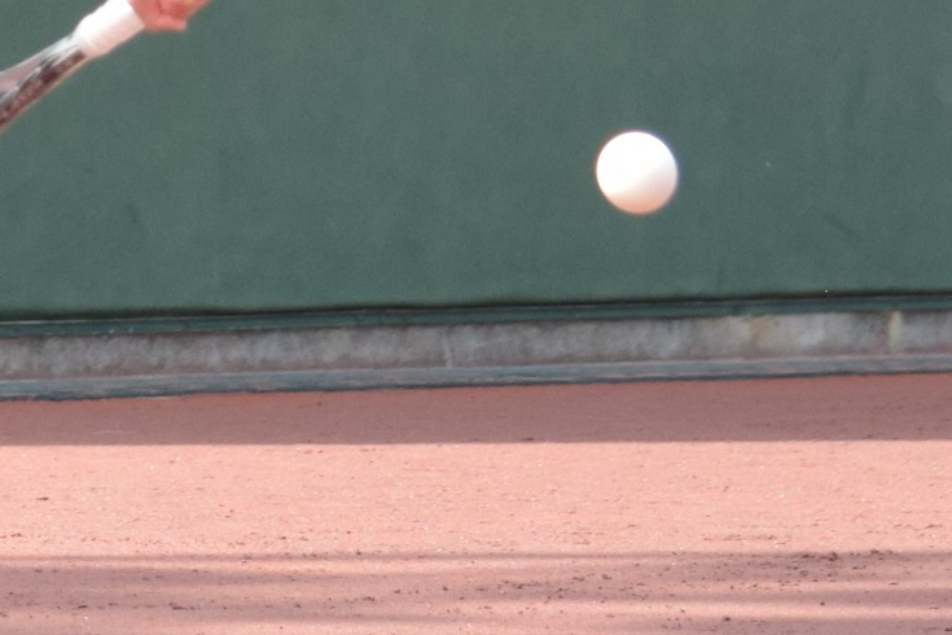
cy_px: 36
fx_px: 9281
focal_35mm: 351
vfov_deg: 3.9
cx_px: -263
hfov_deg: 5.8
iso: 800
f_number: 4.5
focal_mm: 86
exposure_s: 1/2500
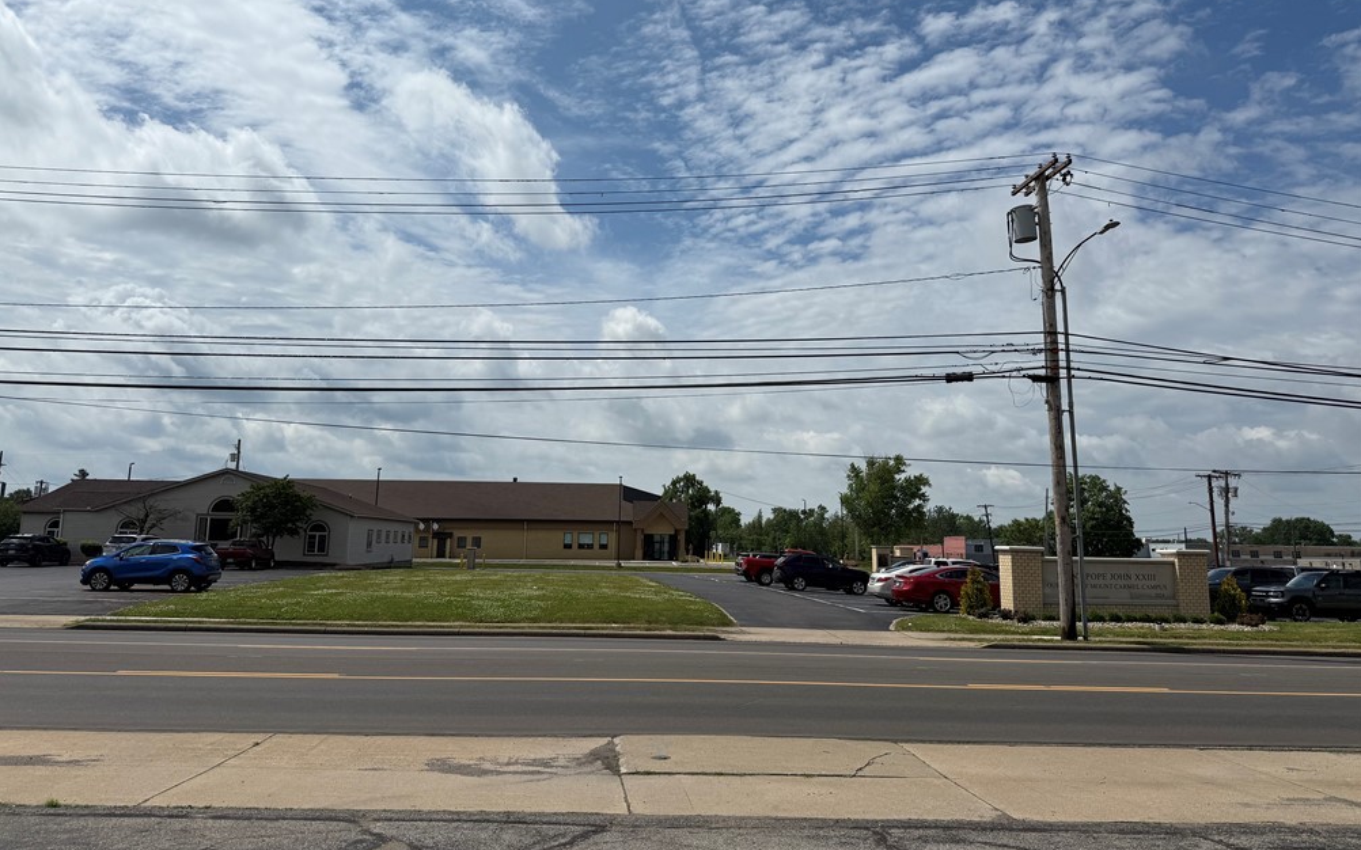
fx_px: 964
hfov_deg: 70.4
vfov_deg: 47.5
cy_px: 375
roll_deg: -1.0
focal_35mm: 26
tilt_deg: +10.2
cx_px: 672
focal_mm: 6.76
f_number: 1.78
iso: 64
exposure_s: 1/14286
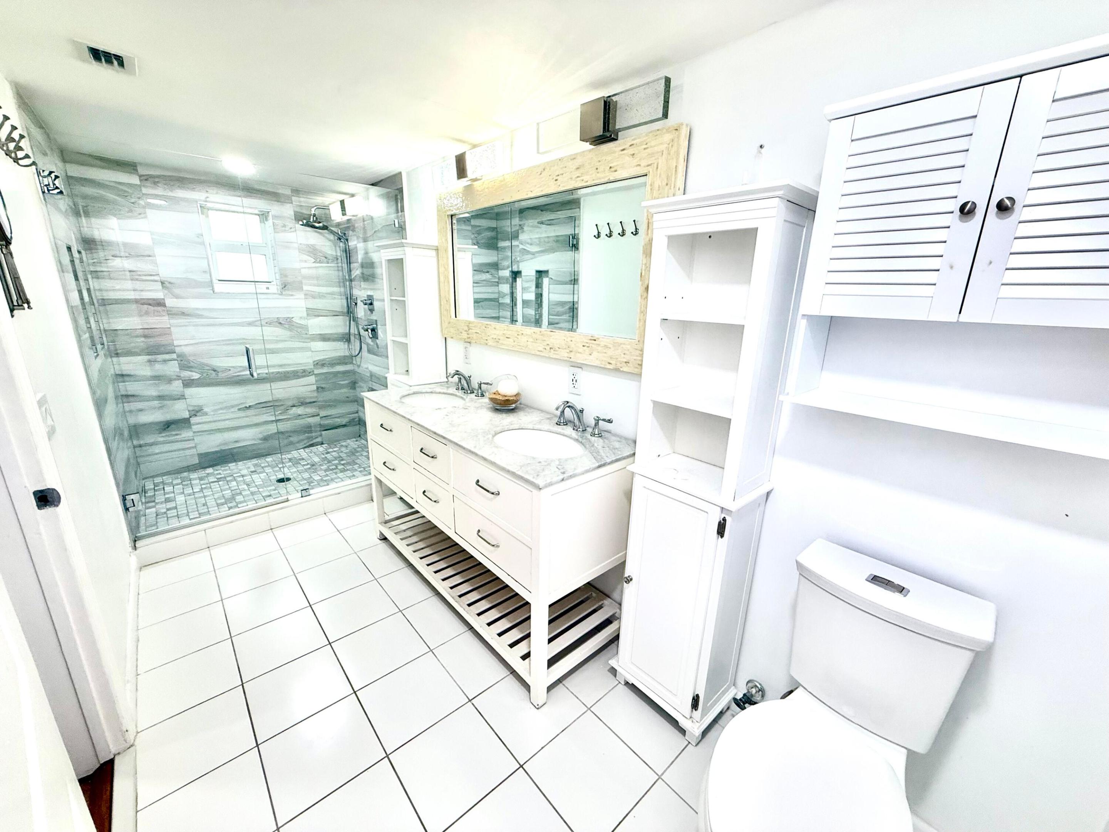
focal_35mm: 14
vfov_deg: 85.7
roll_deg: -0.9
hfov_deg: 102.1
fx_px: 449
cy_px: 416
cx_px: 554
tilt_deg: -15.1
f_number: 2.2
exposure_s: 1/120
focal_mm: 2.22
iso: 160
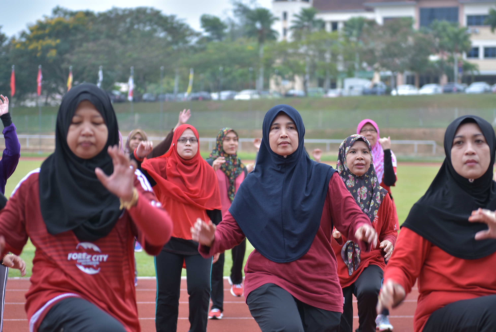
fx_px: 1365
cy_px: 166
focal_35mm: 99
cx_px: 248
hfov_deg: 20.6
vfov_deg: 13.8
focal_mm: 66
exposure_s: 1/200
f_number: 2.8
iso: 100
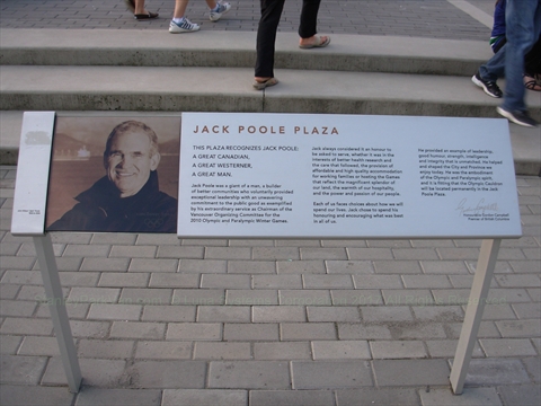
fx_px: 594
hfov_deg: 49.0
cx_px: 270
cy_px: 203
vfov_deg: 37.7
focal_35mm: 38
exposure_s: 1/60.4
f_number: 2.9
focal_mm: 6.3
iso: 50
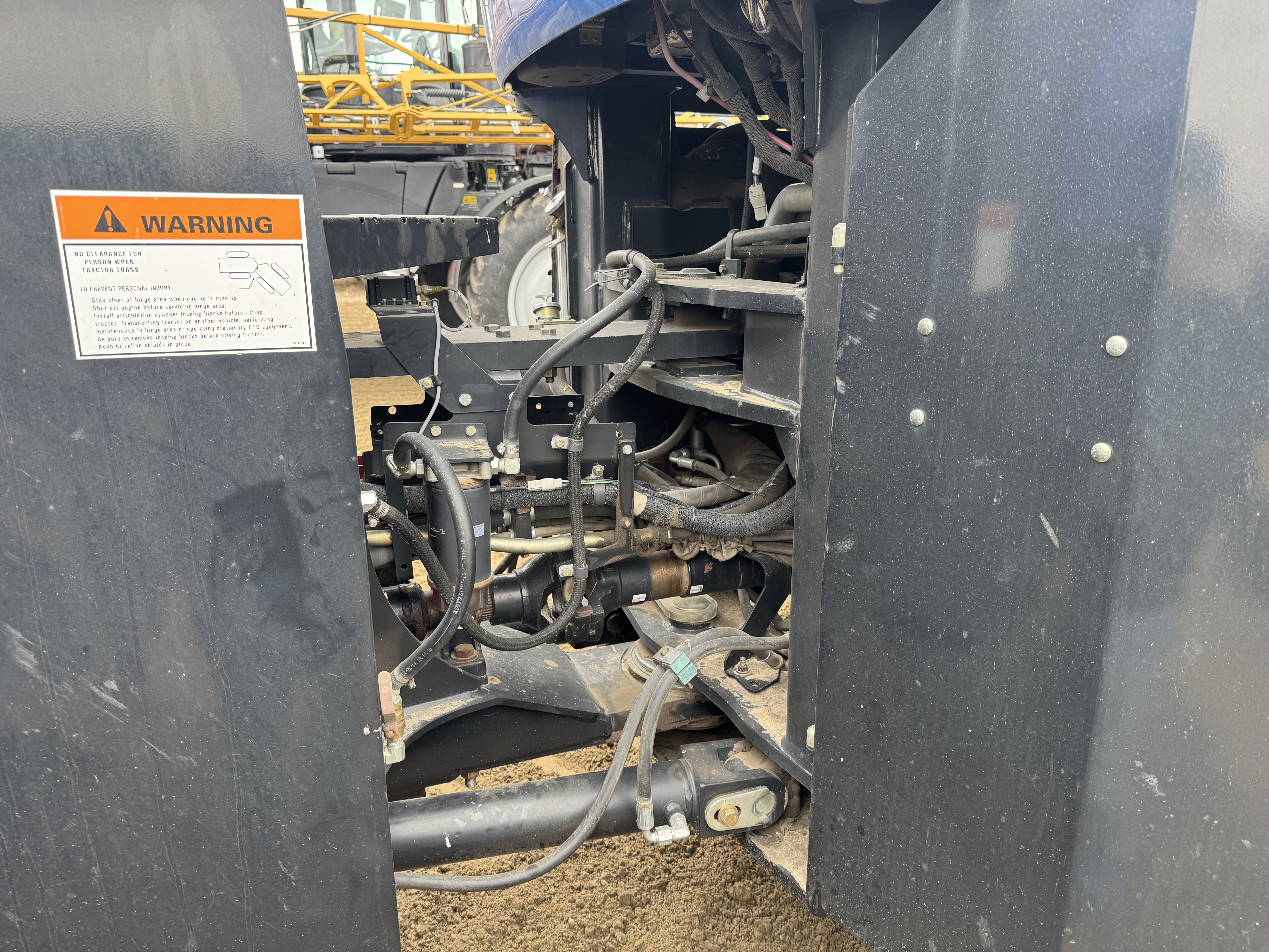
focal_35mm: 24
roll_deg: +0.9
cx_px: 634
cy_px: 476
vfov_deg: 56.8
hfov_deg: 71.6
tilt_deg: -16.9
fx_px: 880
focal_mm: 6.76
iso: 100
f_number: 1.78
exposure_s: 1/121
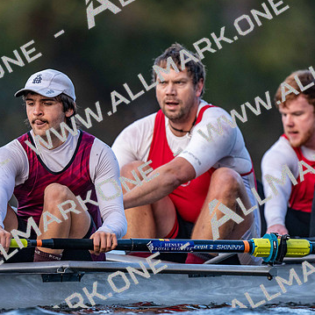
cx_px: 133
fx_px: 8473
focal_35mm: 823
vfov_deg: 2.1
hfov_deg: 2.1
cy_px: 158
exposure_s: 1/2500
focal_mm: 600
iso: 2200
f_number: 4
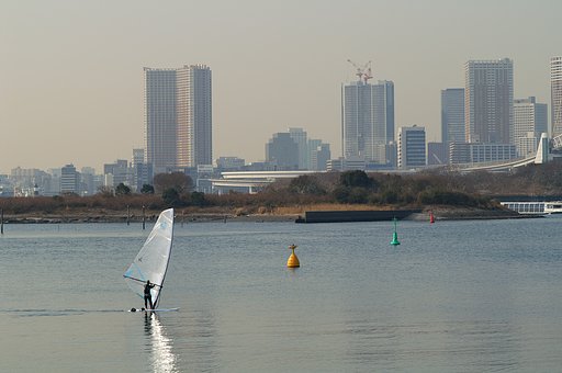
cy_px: 186
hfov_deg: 16.1
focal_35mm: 128
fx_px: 1988
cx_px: 281
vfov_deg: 10.7
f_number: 5.6
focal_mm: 85
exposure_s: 1/640
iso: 100
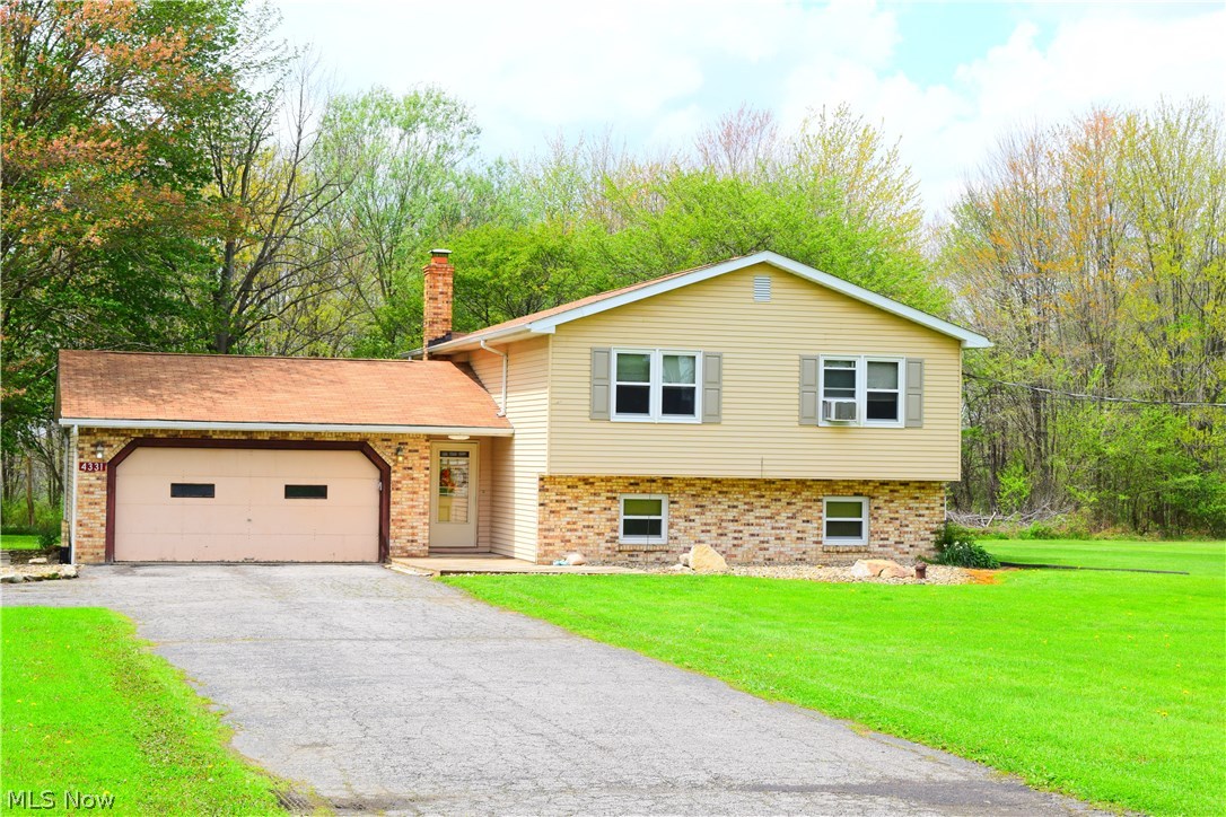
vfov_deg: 22.6
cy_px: 408
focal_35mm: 60
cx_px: 613
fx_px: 2043
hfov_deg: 33.4
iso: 200
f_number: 9
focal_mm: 40
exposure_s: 1/320
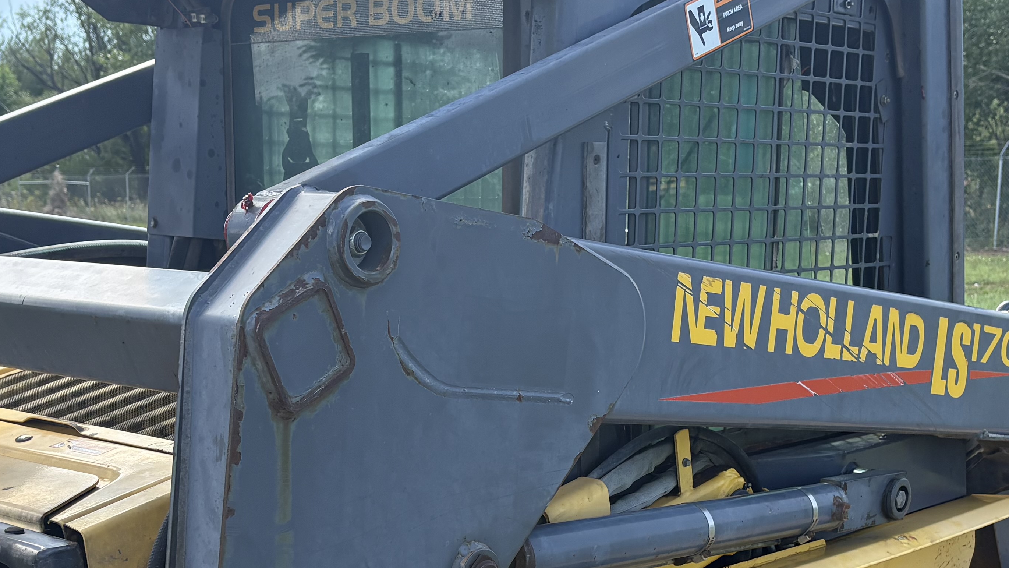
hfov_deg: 35.4
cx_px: 528
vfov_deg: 20.1
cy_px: 473
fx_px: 1579
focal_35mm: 59
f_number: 1.6
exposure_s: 1/1155
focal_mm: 5.96
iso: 64
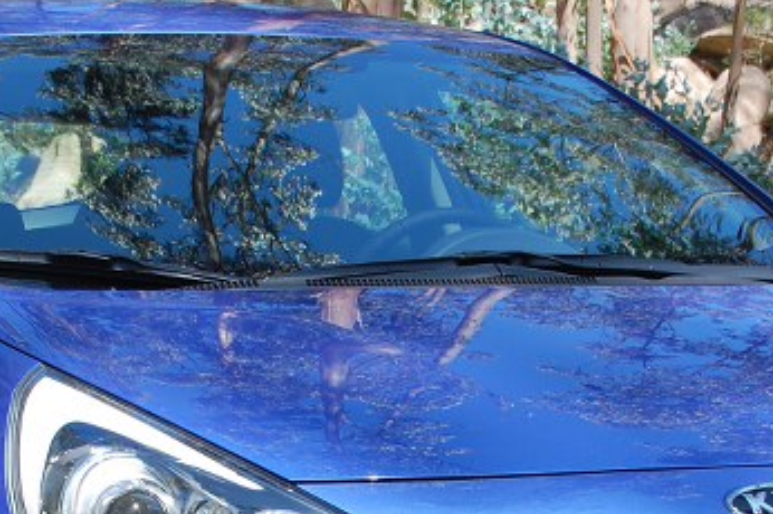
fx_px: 2853
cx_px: 304
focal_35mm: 133
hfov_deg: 15.4
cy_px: 542
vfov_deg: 10.2
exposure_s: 1/250
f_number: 8
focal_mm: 30
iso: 200
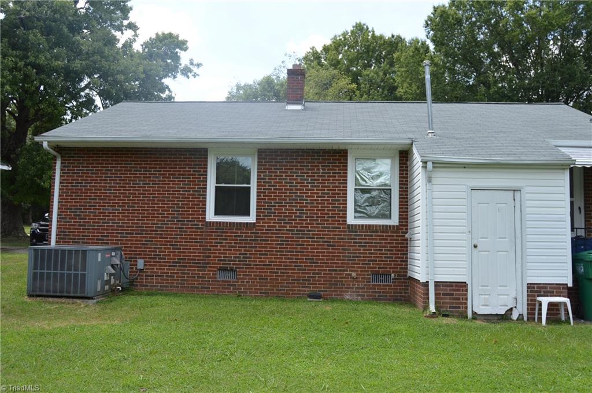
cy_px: 196
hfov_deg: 57.3
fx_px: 542
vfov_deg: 39.9
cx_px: 296
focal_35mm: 33
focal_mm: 22
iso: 100
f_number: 7.1
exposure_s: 1/200
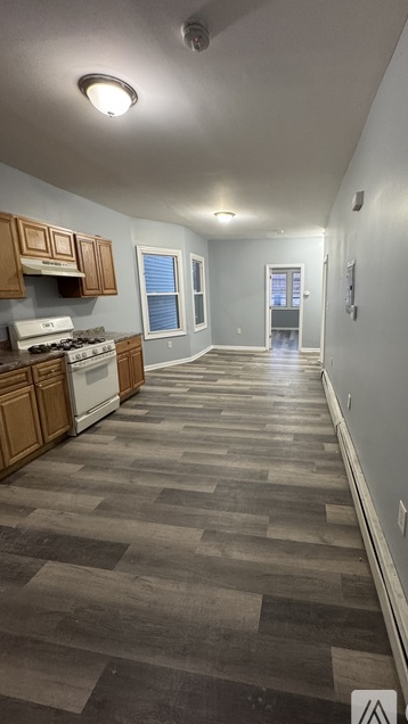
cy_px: 356
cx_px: 251
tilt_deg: -12.5
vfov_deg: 99.4
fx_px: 308
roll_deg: +1.6
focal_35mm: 16
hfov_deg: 66.3
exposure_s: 1/60
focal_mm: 2.22
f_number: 2.2
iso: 500
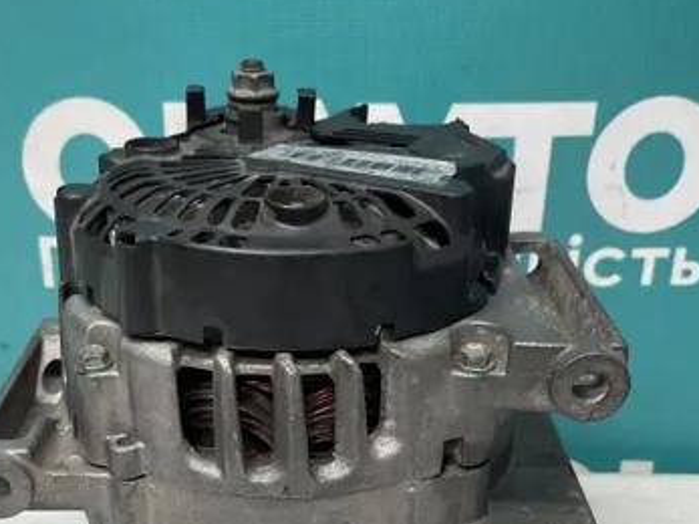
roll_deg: +1.8
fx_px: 969
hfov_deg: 39.6
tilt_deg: -25.9
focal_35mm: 48
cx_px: 300
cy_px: 393
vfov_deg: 29.8
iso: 125
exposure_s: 1/100
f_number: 1.6
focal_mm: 4.2
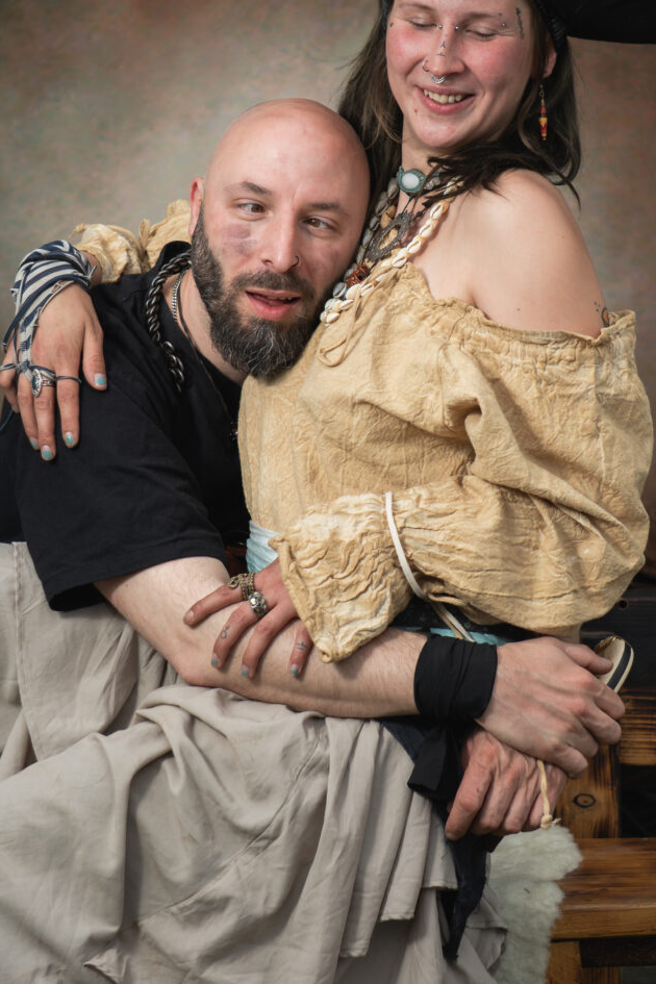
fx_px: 6559
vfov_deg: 8.6
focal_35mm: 240
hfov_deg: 5.7
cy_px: 414
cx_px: 356
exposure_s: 1/200
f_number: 5.6
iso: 100
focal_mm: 126
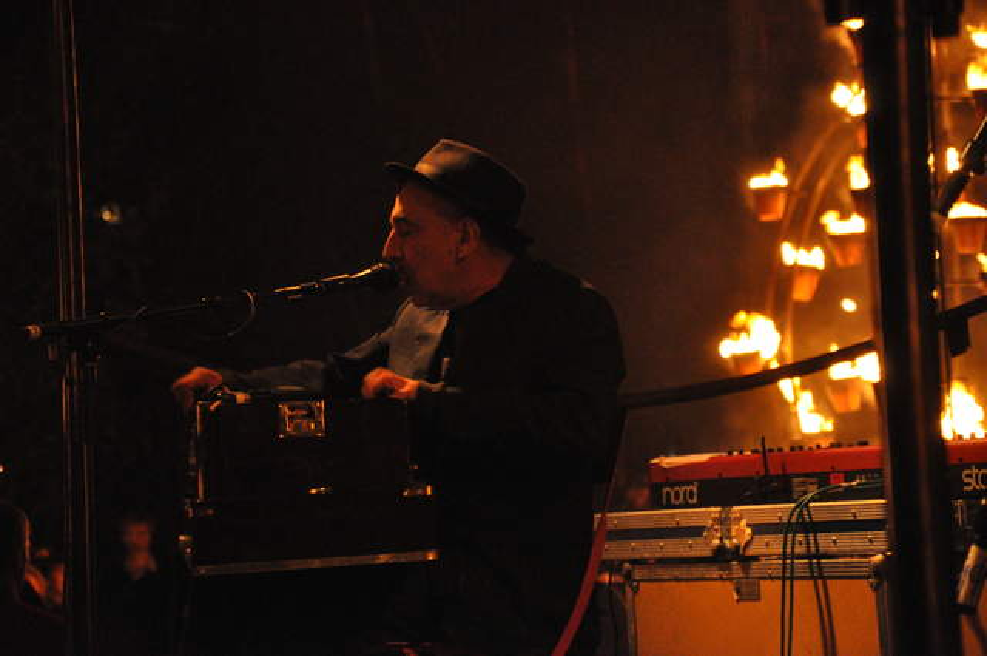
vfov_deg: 9.9
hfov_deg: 14.9
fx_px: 3779
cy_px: 328
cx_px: 494
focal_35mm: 138
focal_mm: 92
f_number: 5.6
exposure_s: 1/30
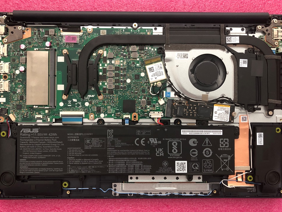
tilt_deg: -88.9
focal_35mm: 30
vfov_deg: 46.8
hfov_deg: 60.0
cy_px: 105
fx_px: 244
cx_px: 139
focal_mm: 3.99
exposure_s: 1/17
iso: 64
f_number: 1.8
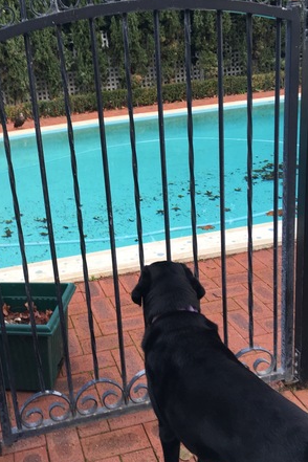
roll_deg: +5.2
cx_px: 79
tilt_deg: -16.5
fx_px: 526
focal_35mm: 41
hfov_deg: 32.1
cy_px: 214
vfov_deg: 47.4
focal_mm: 4.15
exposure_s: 1/100
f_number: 2.2
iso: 40
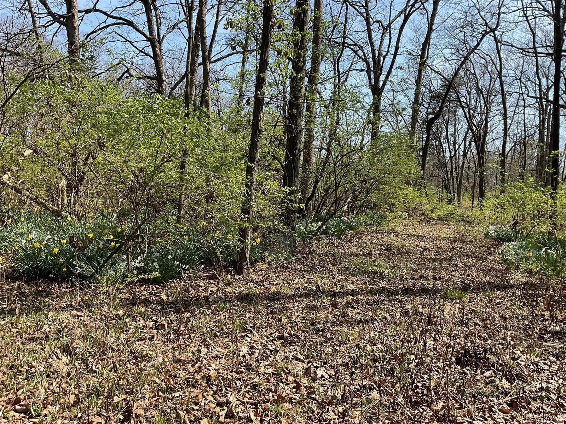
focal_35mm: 29
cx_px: 283
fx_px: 474
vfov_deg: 48.2
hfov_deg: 61.7
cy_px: 212
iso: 16
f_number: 1.8
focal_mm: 3
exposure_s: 1/912
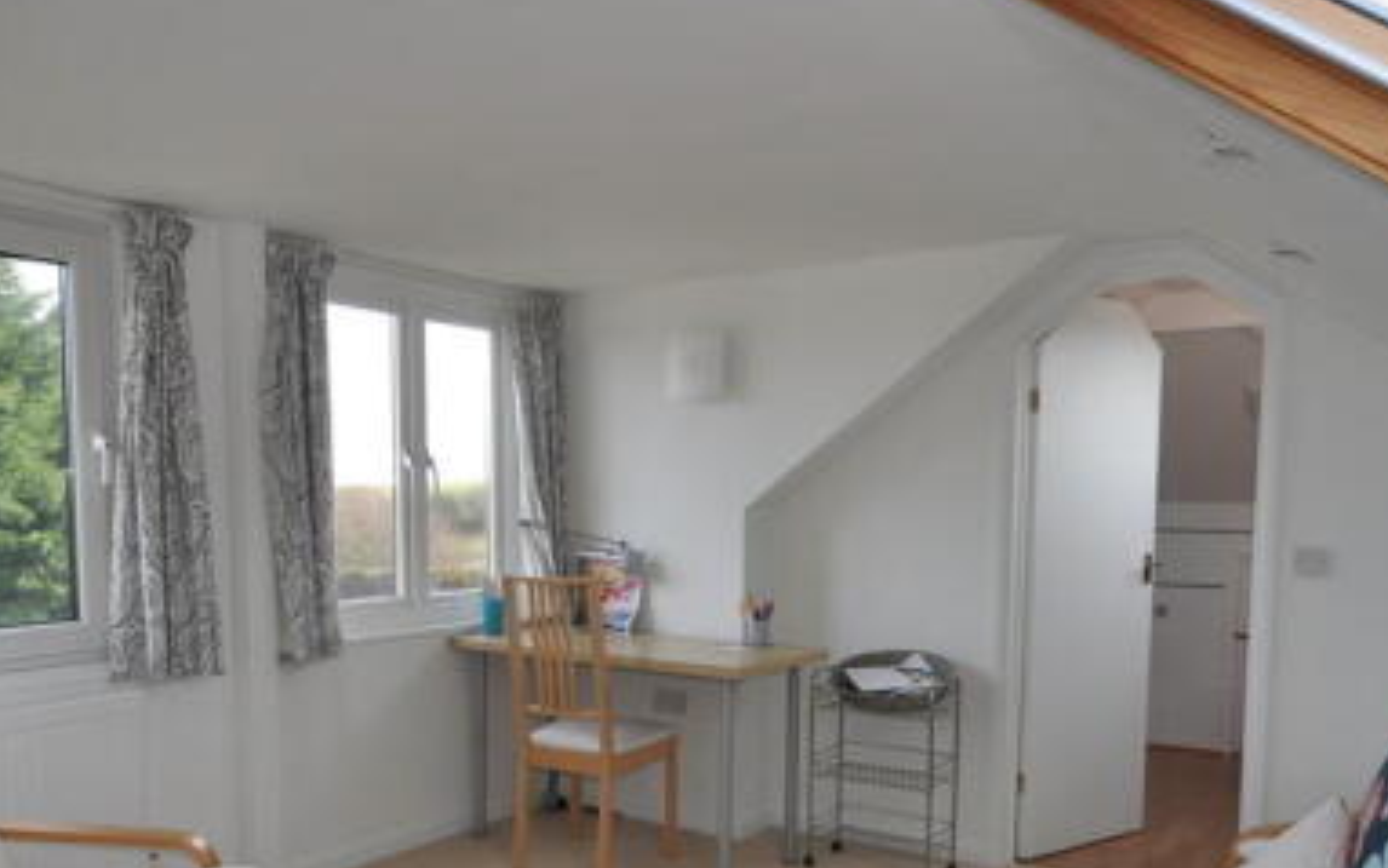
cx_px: 600
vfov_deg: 42.6
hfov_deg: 64.6
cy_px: 596
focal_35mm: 29
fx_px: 1093
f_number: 4
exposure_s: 1/200
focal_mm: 11
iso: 200
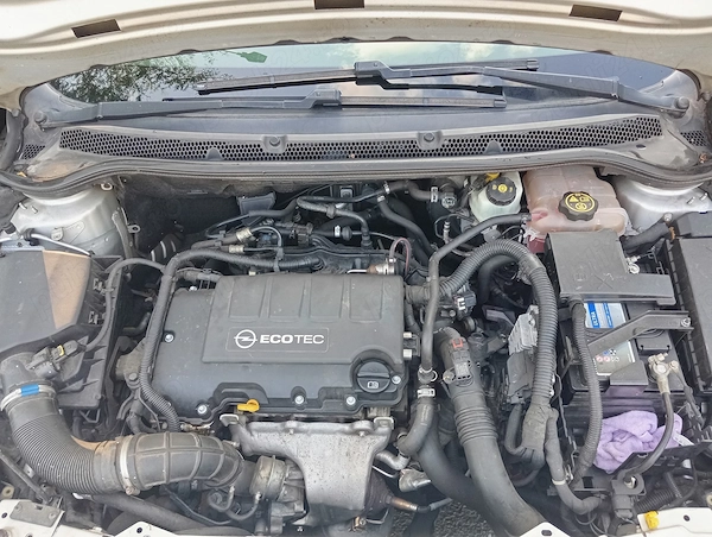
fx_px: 577
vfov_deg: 49.9
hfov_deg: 63.4
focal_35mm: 28
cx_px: 356
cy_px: 268
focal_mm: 4.22
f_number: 1.8
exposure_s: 1/100
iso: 348
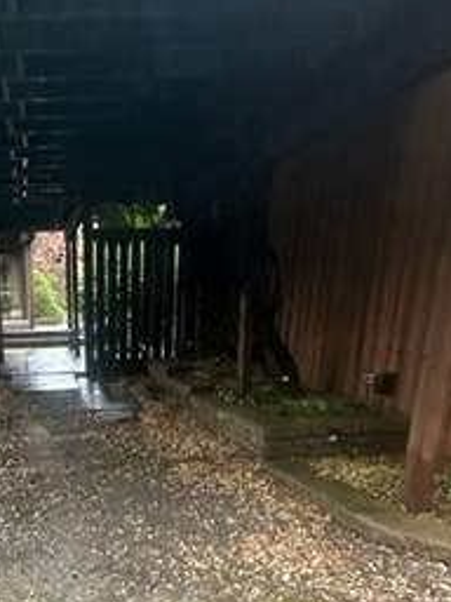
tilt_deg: -20.3
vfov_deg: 47.5
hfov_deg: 38.5
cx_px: 66
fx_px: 608
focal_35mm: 35
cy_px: 539
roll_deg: +1.6
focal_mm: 2.22
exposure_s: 1/49
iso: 1250
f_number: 2.2
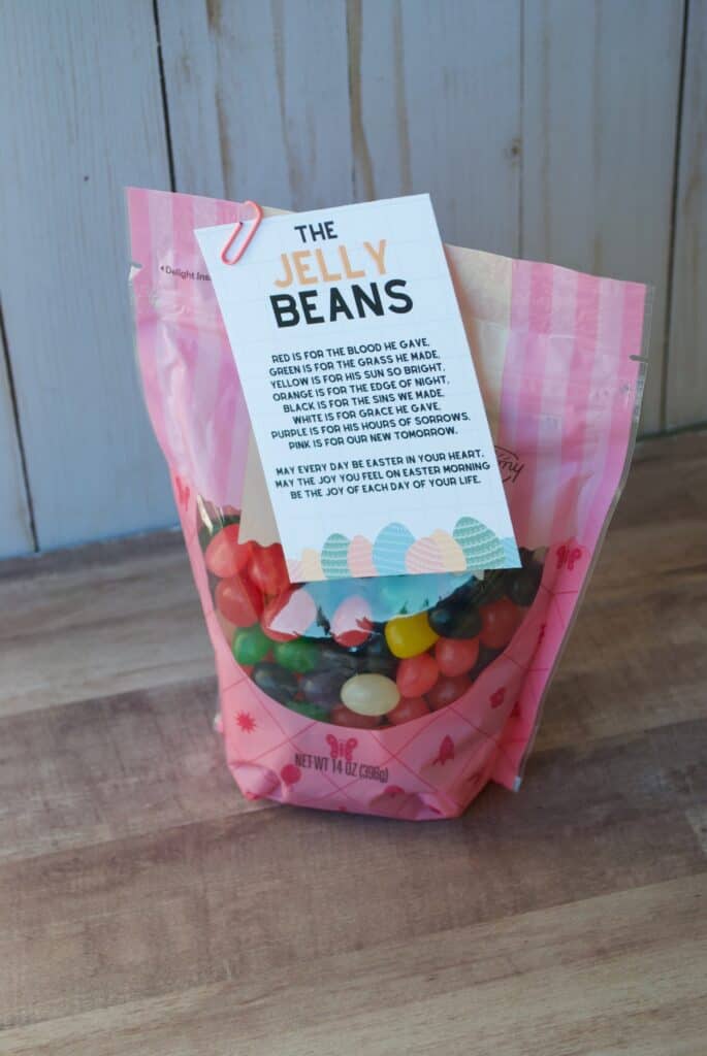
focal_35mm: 69
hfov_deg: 19.8
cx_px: 354
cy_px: 528
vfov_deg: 29.2
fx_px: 2028
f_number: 6.3
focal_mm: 46
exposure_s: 1/160
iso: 200
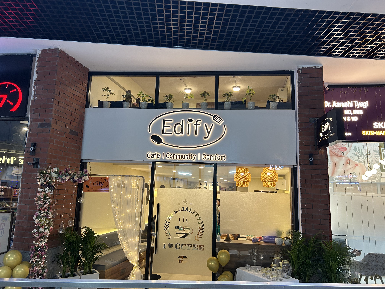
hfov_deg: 67.3
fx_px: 289
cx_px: 192
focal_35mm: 26
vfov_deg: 53.1
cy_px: 144
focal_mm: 5.7
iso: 125
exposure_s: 1/100
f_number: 1.5
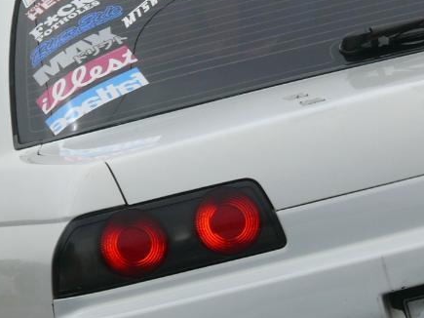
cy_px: 258
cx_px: 97
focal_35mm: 575
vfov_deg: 2.6
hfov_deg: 3.4
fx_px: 7041
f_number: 6.3
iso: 100
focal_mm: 46.2
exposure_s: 1/500
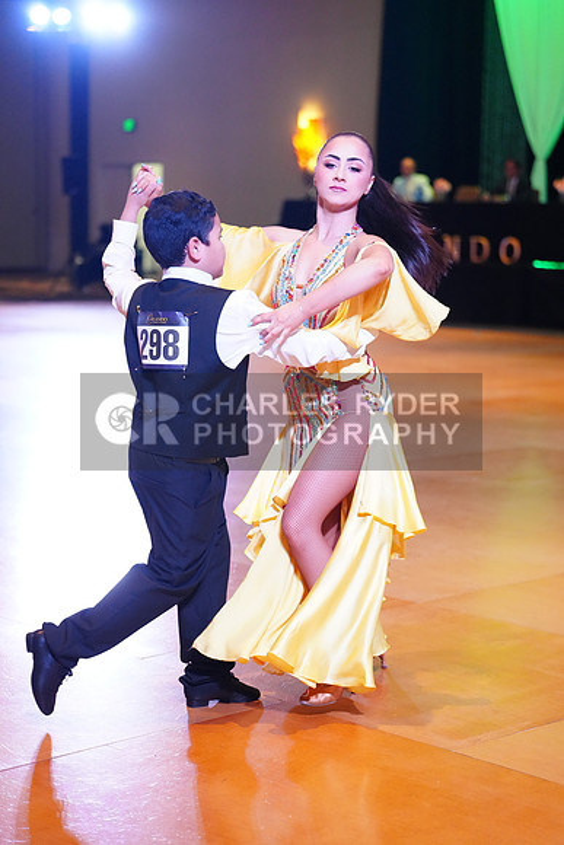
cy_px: 422
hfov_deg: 18.4
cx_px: 282
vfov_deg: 27.3
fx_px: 1738
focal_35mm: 74
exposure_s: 1/500
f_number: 2.8
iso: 5000
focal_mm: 74
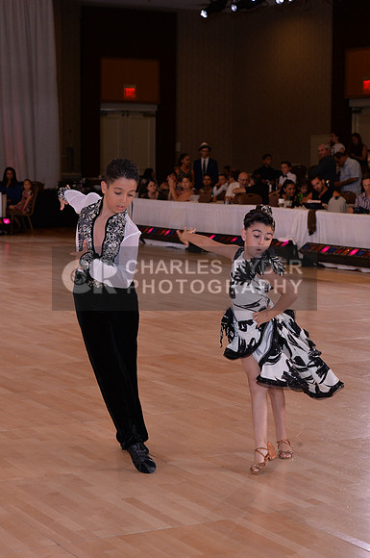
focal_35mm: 86
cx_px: 185
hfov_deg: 15.8
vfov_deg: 23.7
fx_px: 1330
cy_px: 279
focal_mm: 86
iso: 2000
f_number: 6.3
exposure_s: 1/250
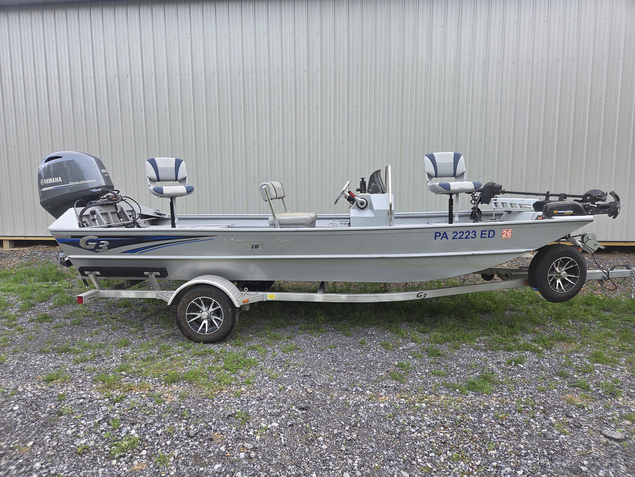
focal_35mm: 23
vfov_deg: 58.9
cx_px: 318
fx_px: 422
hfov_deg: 73.9
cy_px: 238
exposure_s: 1/359
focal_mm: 5.4
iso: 64
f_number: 1.8
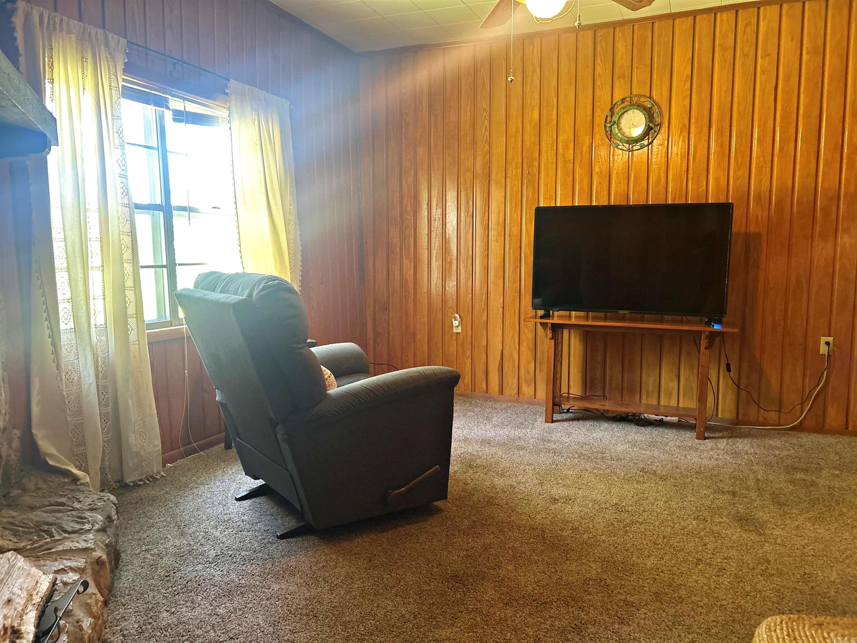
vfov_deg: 53.1
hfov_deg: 67.3
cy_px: 322
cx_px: 428
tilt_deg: -6.3
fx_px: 644
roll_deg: -0.1
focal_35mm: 26
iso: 320
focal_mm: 5.7
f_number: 1.5
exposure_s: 1/60
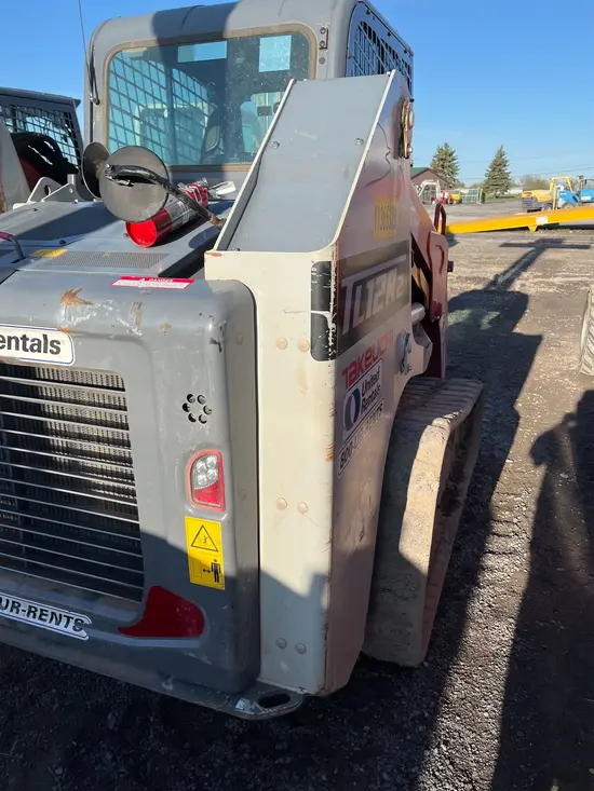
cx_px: 297
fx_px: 595
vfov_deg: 67.3
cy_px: 396
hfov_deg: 53.1
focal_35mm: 26
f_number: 1.6
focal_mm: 5.1
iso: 50
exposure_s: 1/2825
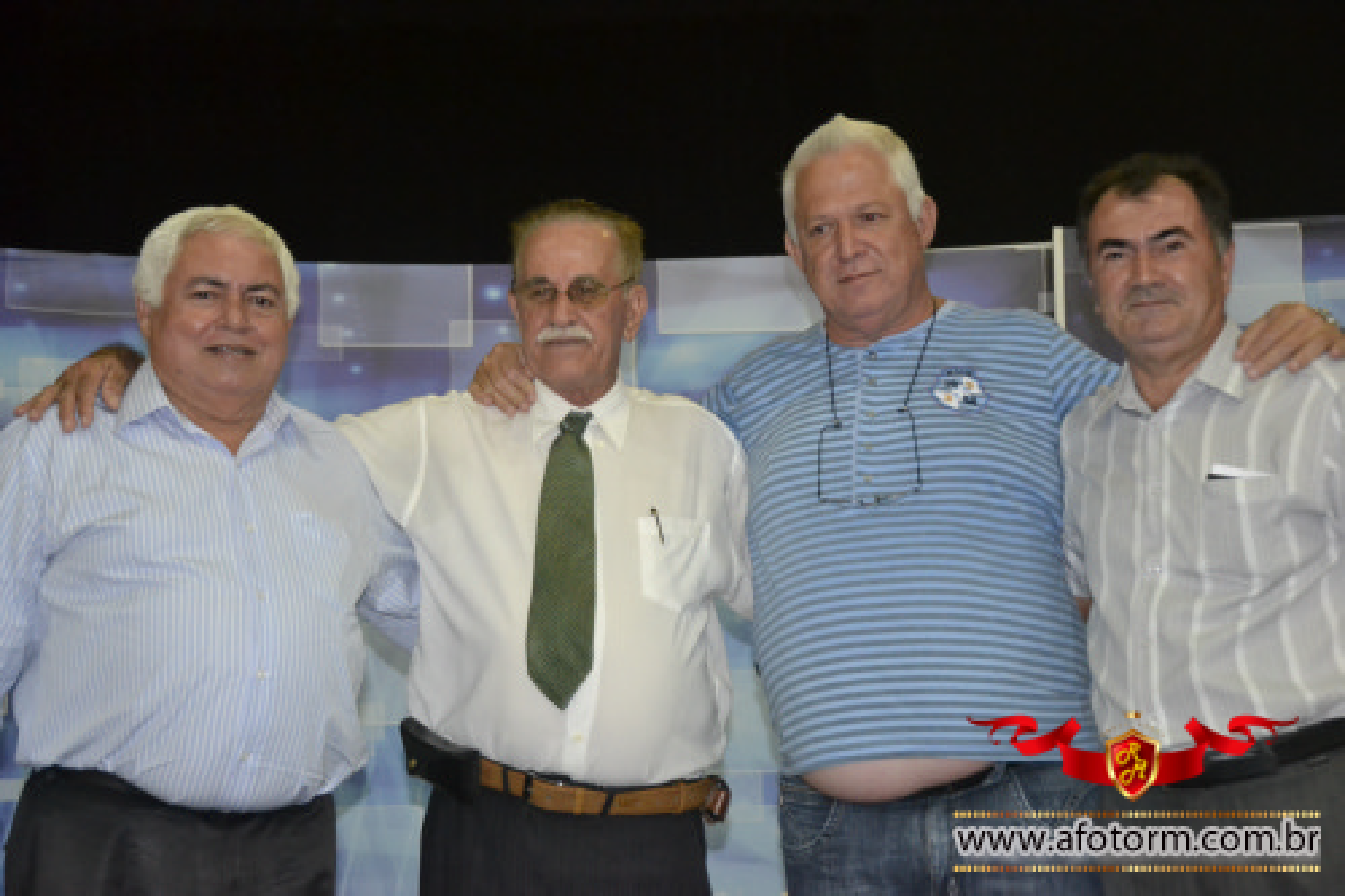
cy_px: 448
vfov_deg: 18.9
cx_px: 672
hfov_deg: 28.1
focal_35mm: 72
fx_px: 2689
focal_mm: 48
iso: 3200
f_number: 4.8
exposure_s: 1/60
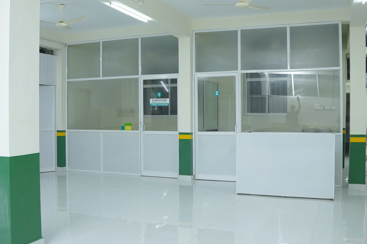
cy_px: 122
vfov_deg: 36.9
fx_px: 367
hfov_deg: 53.1
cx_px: 184
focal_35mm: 36
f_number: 5
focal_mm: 24
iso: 1600
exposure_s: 1/125
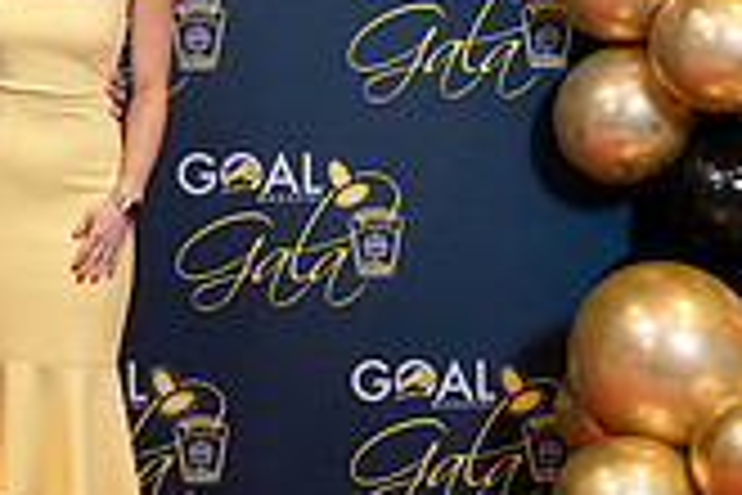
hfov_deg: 20.0
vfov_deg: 13.7
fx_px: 2040
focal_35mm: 99
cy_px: 20
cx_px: 0
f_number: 2.8
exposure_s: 1/100
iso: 1000
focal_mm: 28
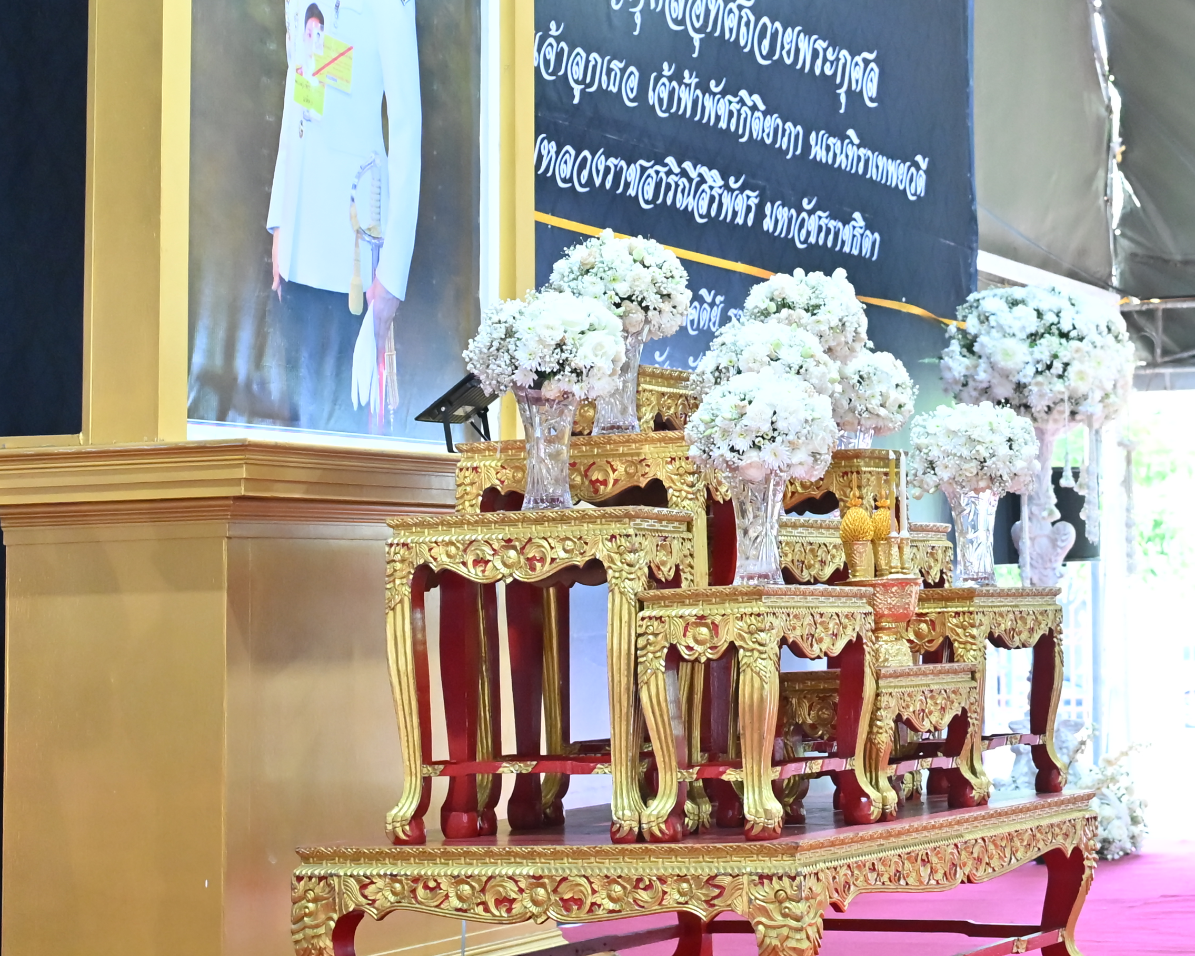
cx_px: 1012
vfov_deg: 17.7
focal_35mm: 86
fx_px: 3050
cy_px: 277
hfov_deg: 21.8
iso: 2500
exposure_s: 1/250
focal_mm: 34.5
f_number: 4
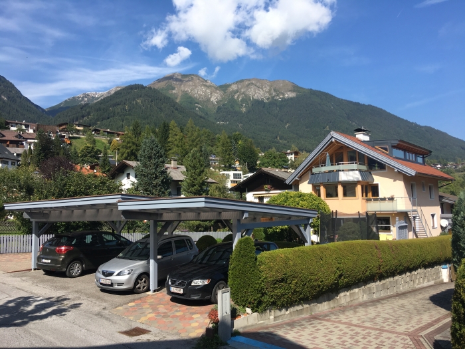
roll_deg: +0.9
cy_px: 174
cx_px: 232
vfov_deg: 48.2
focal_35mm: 29
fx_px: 390
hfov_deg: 61.7
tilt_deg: +6.9
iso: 25
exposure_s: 1/1083
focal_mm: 4.15
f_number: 2.2
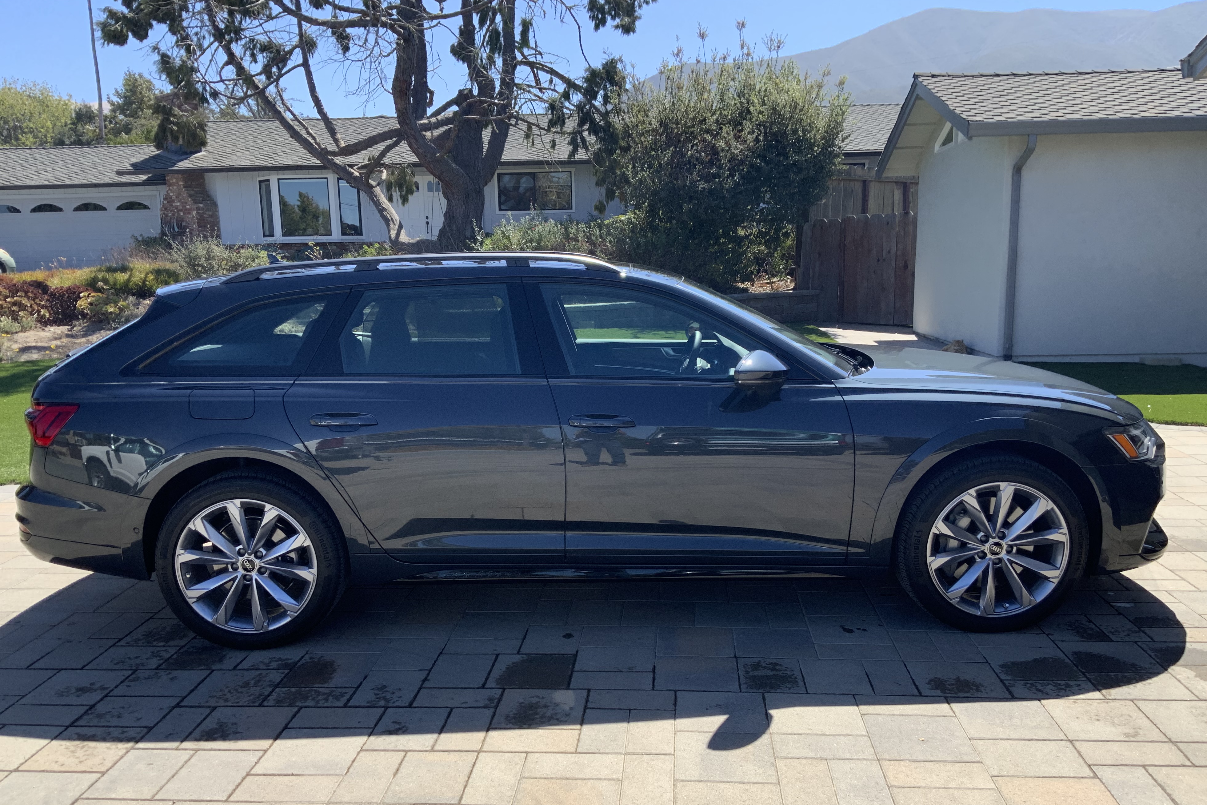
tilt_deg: -11.1
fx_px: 1039
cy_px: 461
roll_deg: +0.8
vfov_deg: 42.2
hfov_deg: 60.3
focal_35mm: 31
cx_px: 596
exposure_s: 1/1035
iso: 16
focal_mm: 3
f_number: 1.8
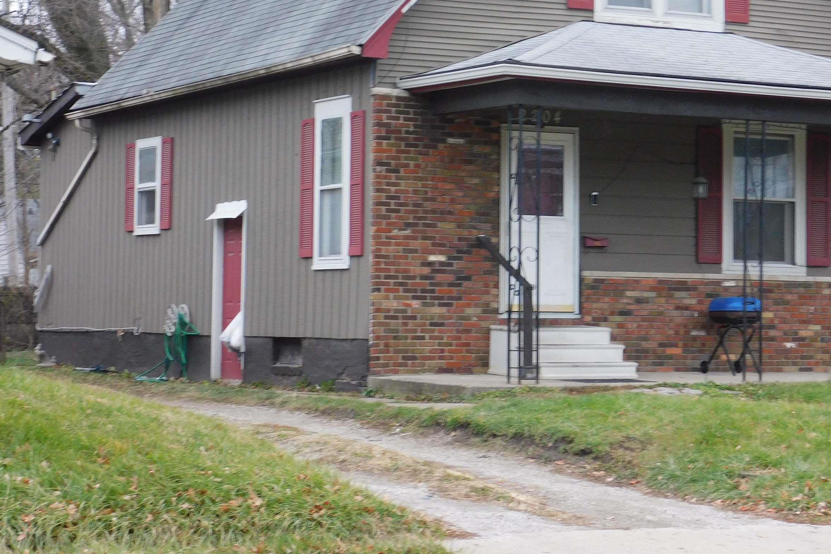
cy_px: 220
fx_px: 2239
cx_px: 464
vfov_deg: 14.1
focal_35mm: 97
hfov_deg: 21.0
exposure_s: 1/30
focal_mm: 12.6
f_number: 4.3
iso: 220
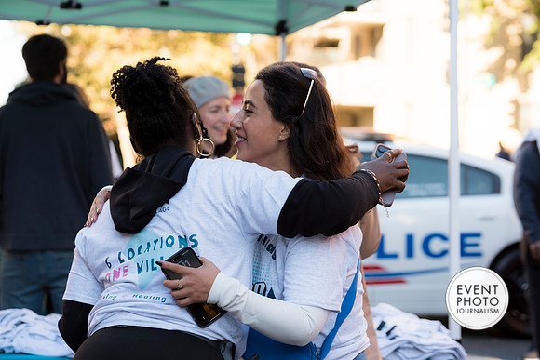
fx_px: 1470
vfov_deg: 14.0
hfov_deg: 20.8
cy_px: 180
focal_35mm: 98
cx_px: 270
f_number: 5
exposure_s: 1/200
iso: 100
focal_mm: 98
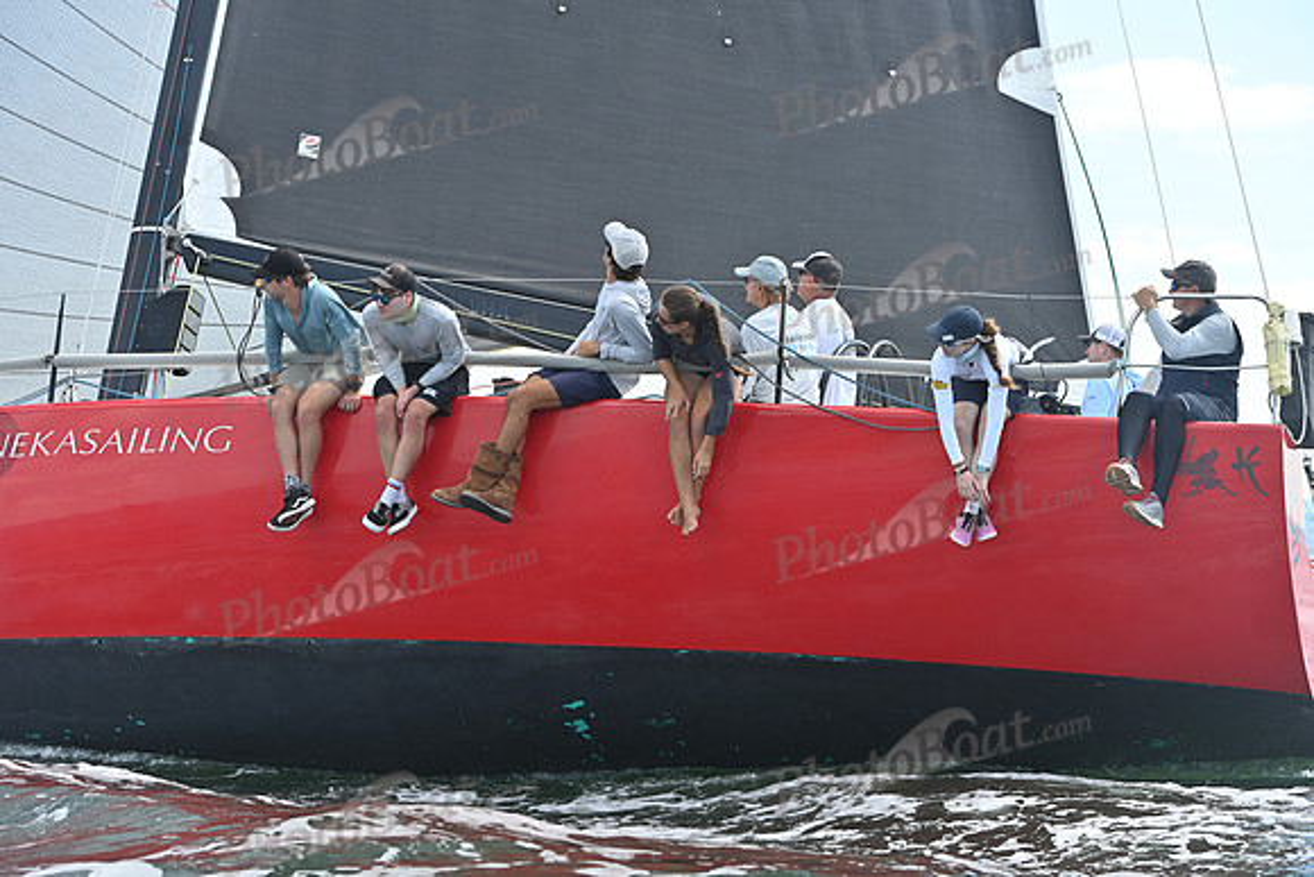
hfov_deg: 20.0
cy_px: 438
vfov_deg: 13.4
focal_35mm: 102
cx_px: 657
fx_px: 3724
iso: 250
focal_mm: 102
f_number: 5
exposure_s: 1/1000
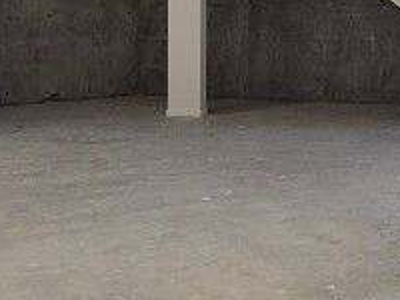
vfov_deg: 17.8
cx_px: 490
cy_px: -80
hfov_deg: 22.8
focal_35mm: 78
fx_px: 901
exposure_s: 1/50
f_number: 2.2
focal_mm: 2.2
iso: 50
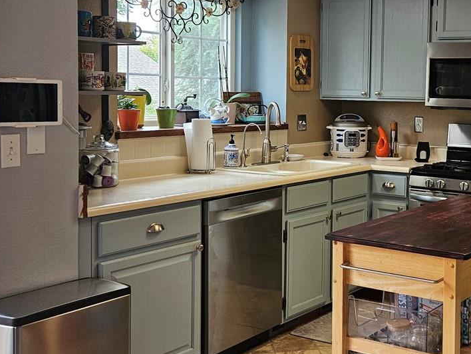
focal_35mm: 52
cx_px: 353
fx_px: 708
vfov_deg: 27.9
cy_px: 131
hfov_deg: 36.0
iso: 80
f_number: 1.8
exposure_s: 1/120
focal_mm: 5.4
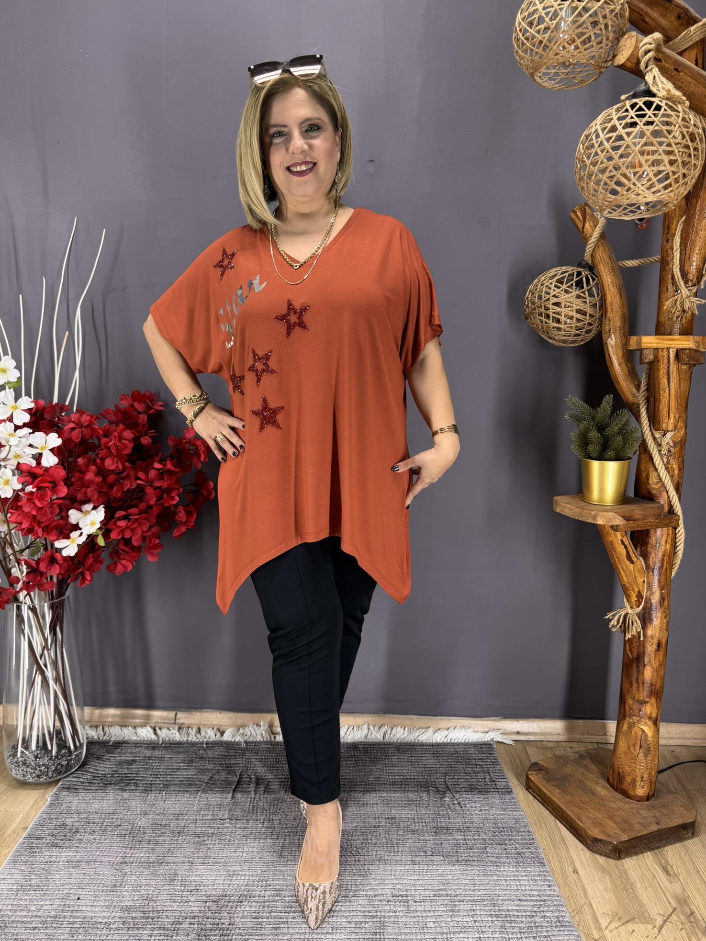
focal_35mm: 25
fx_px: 680
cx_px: 339
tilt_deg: -8.5
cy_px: 465
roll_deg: -1.0
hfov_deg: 54.9
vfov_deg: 69.4
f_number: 1.78
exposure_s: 1/121
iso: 64
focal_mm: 6.76
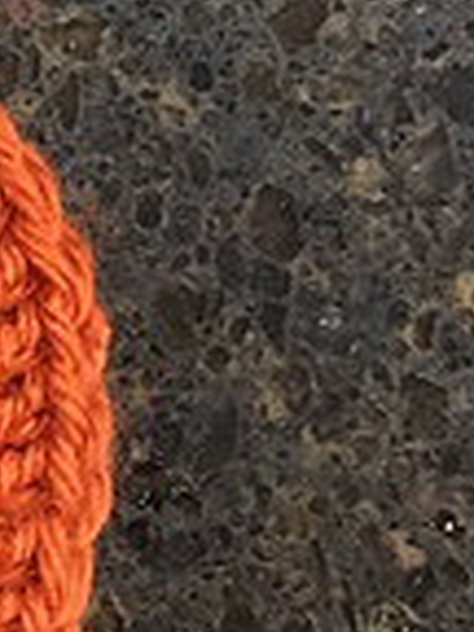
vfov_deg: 15.3
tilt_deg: -78.7
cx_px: -316
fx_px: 2355
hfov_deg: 10.9
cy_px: 233
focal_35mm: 129
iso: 200
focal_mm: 4.15
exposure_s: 1/30
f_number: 2.2
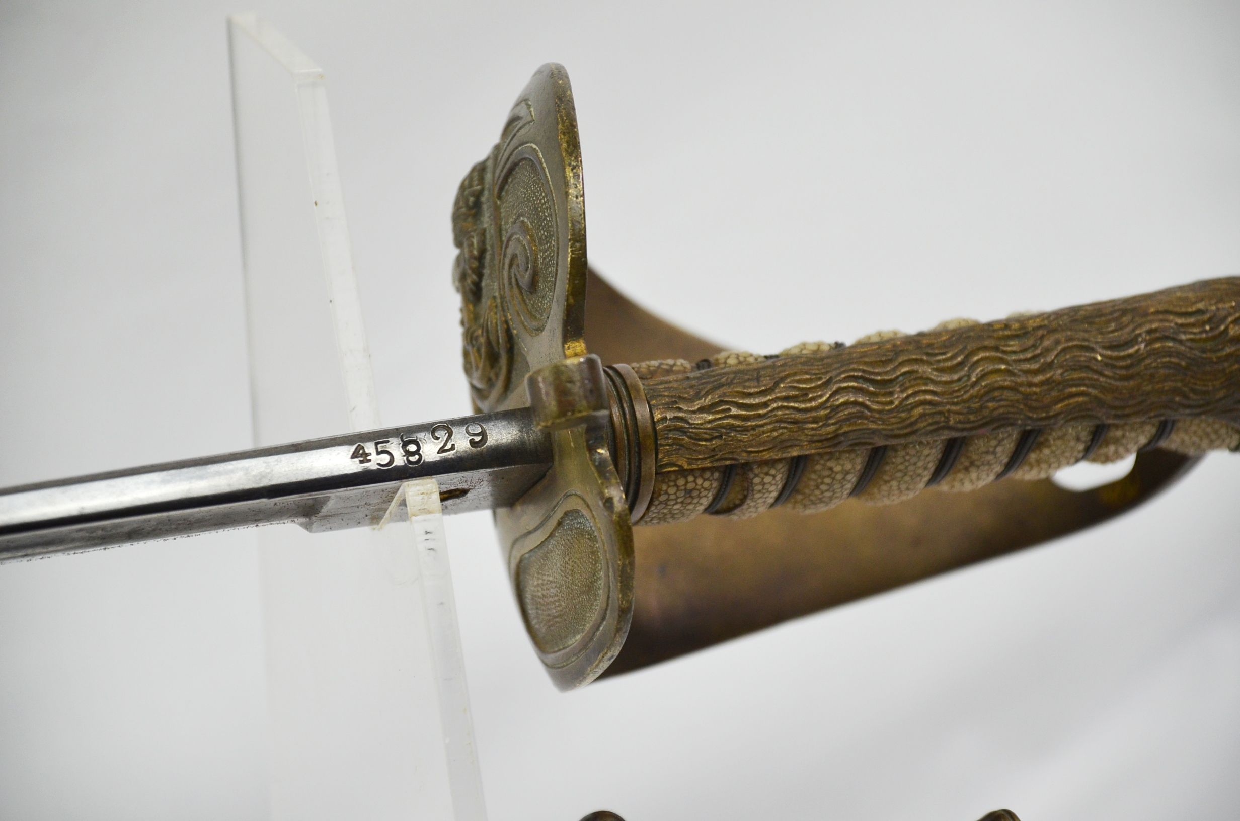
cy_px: 410
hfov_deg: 10.2
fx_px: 6961
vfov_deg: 6.8
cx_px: 620
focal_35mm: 202
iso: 560
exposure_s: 1/250
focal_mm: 135
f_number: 5.6
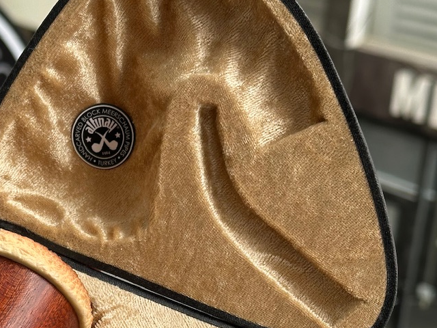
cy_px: 285
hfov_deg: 20.1
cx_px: 67
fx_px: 1212
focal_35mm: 96
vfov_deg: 15.3
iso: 64
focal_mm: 6.86
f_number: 1.78
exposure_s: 1/383
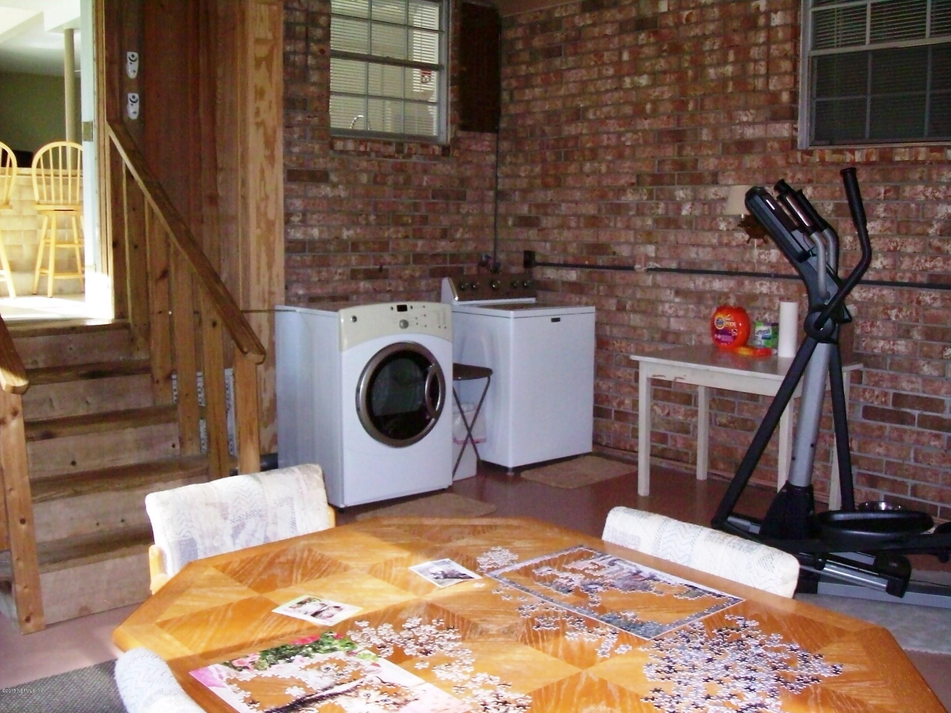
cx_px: 476
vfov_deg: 39.6
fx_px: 989
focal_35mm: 36
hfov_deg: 51.4
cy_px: 356
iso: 160
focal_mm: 6
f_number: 2.7
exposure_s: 1/64
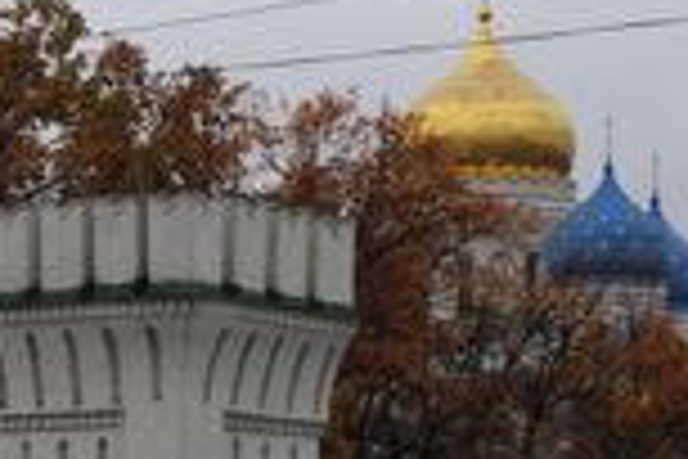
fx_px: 4204
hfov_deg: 8.9
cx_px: -571
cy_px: 477
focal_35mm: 220
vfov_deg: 6.2
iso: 1600
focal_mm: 48
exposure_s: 1/640
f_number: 9
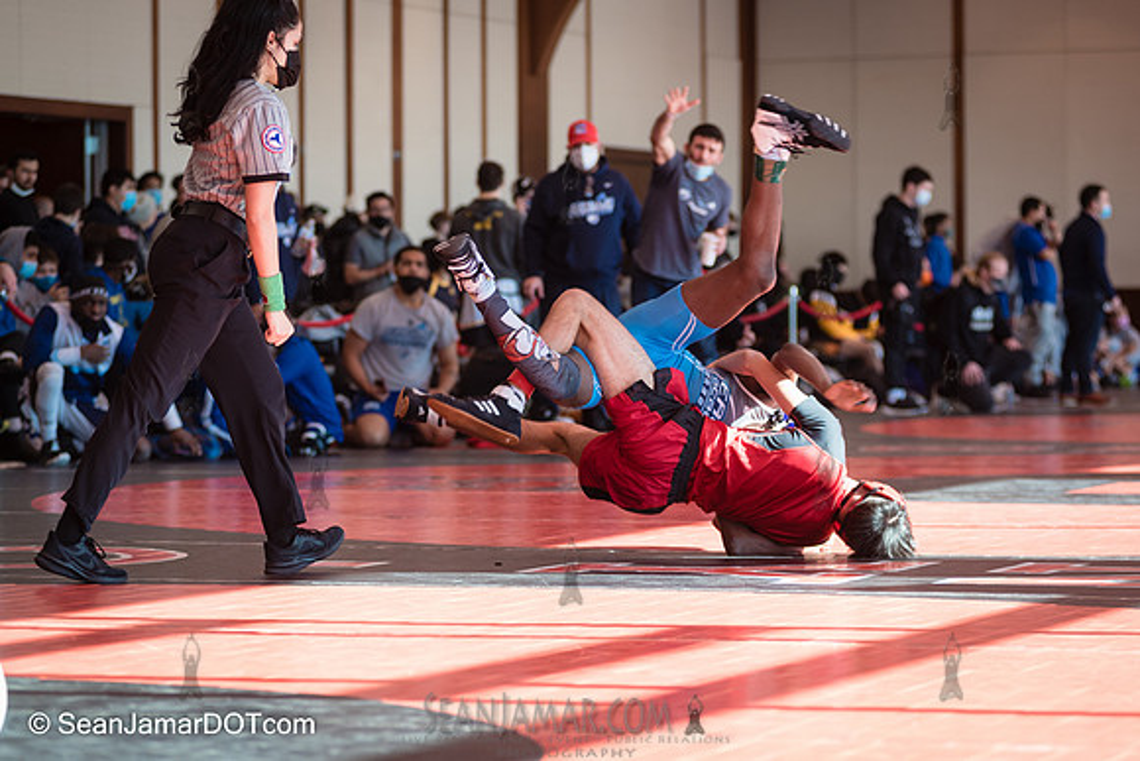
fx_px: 4011
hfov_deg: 16.2
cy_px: 419
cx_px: 553
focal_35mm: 127
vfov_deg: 10.8
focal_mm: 112
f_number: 3.5
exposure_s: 1/400
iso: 400
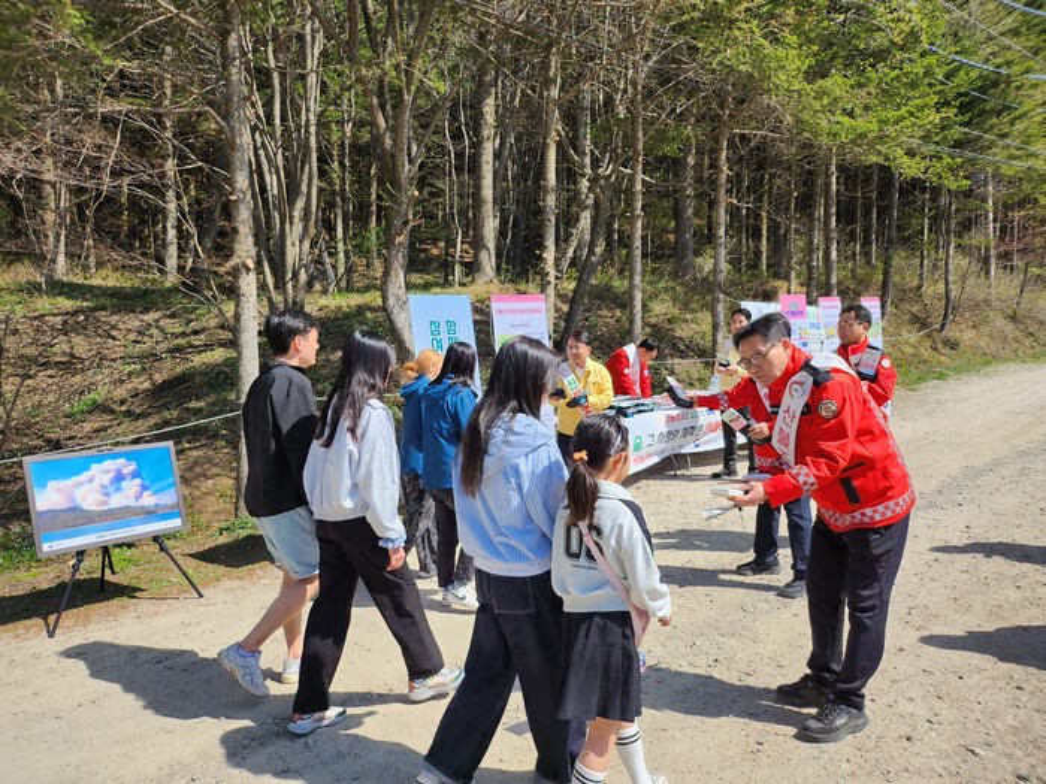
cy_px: 392
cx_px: 523
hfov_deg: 71.6
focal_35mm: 24
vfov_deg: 56.8
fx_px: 725
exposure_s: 1/2805
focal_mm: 5
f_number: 1.8
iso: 50
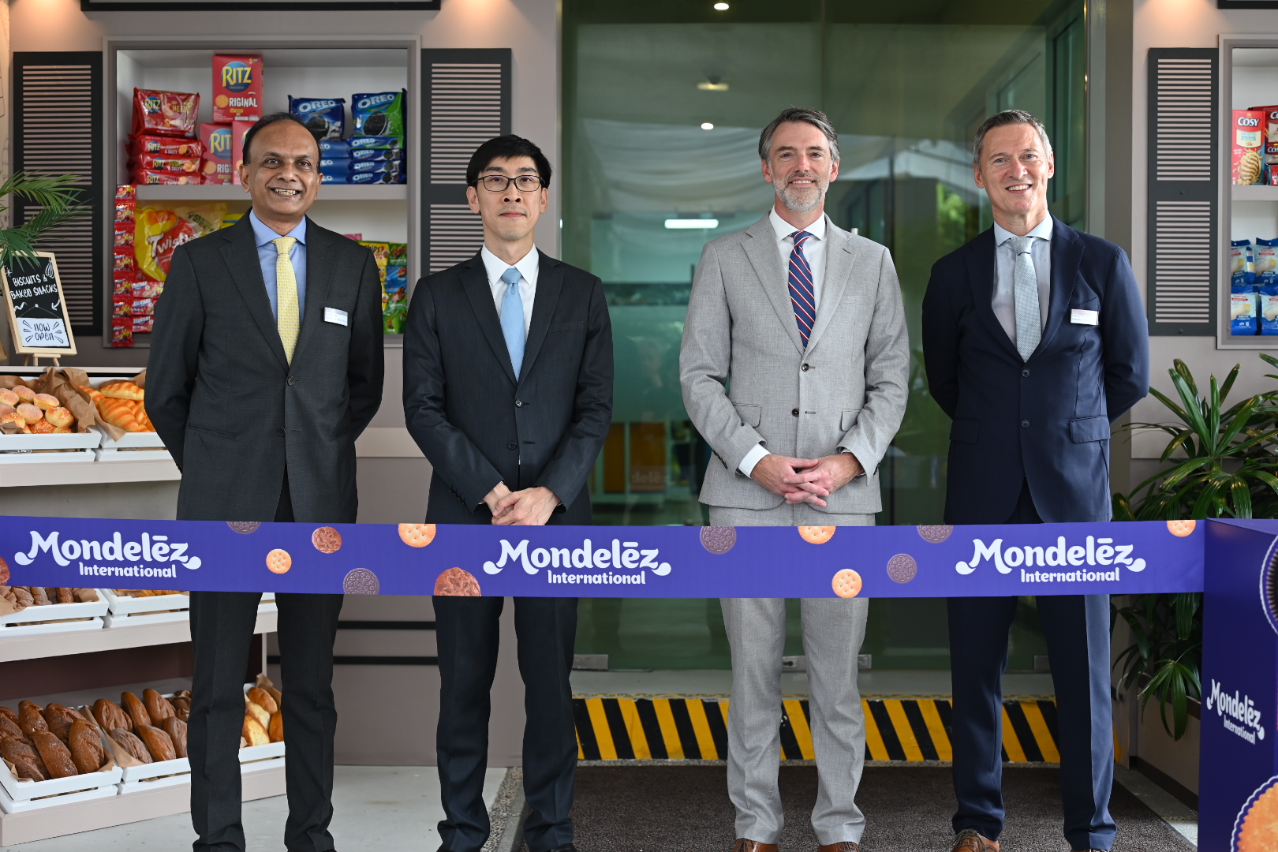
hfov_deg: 39.6
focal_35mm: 50
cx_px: 639
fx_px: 1775
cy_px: 426
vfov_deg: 27.0
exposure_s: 1/100
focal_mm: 50
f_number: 3.2
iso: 200
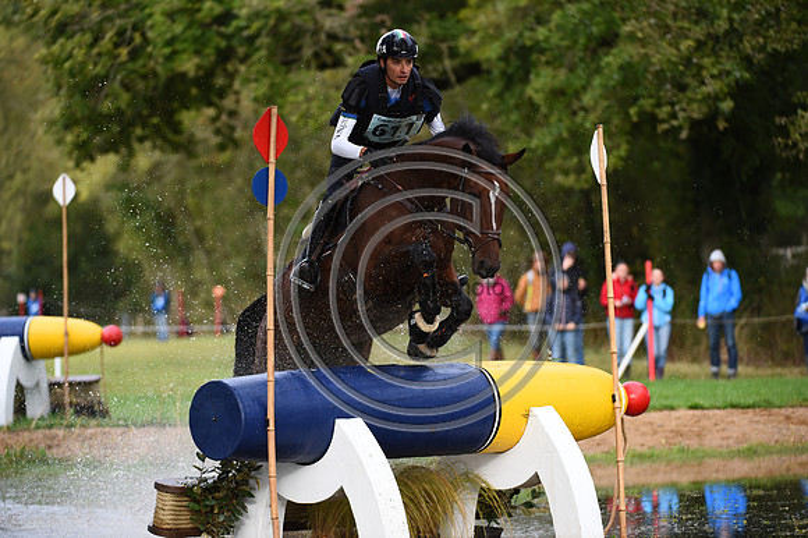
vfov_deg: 6.9
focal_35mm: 200
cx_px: 404
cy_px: 269
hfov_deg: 10.3
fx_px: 4486
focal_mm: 200
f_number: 4.5
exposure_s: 1/1000
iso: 1000
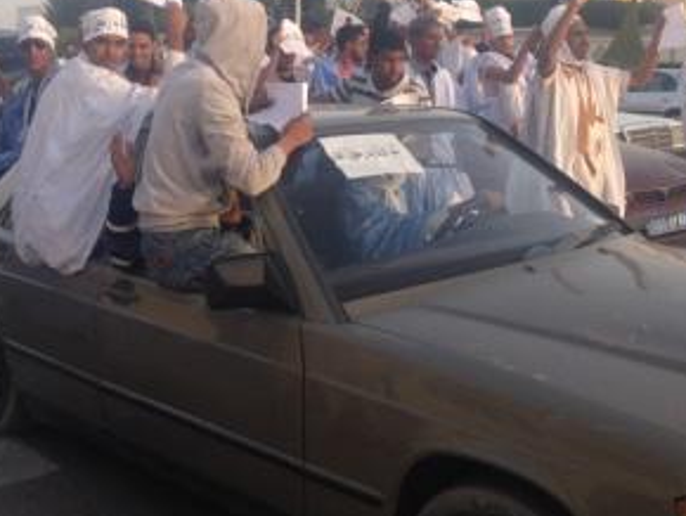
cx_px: 400
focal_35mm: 54
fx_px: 1071
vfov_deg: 26.8
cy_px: 135
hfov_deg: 35.4
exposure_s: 1/265
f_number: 2.4
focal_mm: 4.28
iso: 50
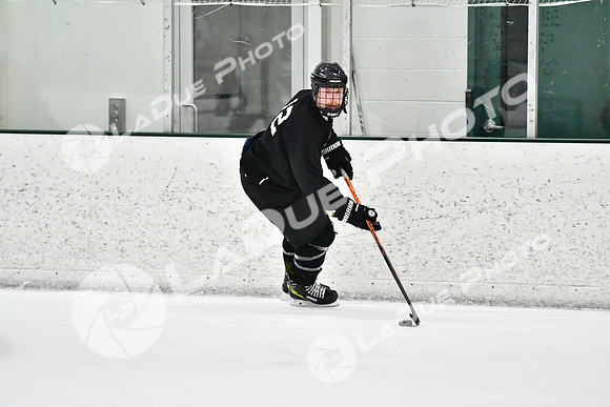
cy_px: 204
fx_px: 4703
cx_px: 305
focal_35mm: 278
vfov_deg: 5.0
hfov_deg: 7.4
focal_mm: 185
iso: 6400
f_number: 2.8
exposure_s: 1/1600
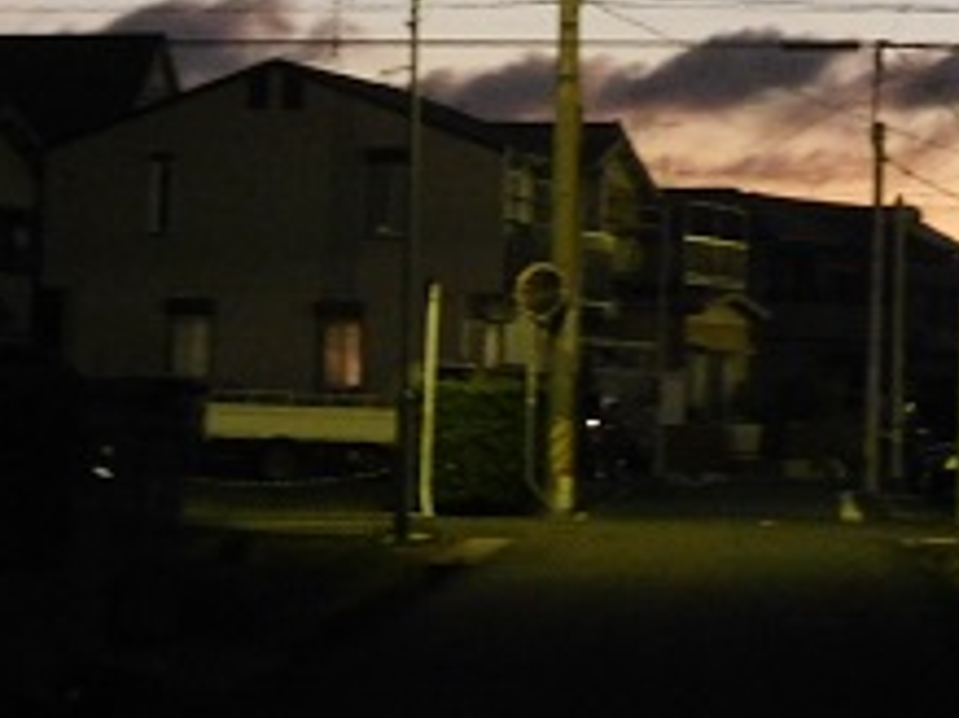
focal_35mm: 161
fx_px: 4458
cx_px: 814
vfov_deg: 9.1
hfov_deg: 12.2
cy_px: -13
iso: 800
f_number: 4.2
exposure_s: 1/2
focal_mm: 9.8
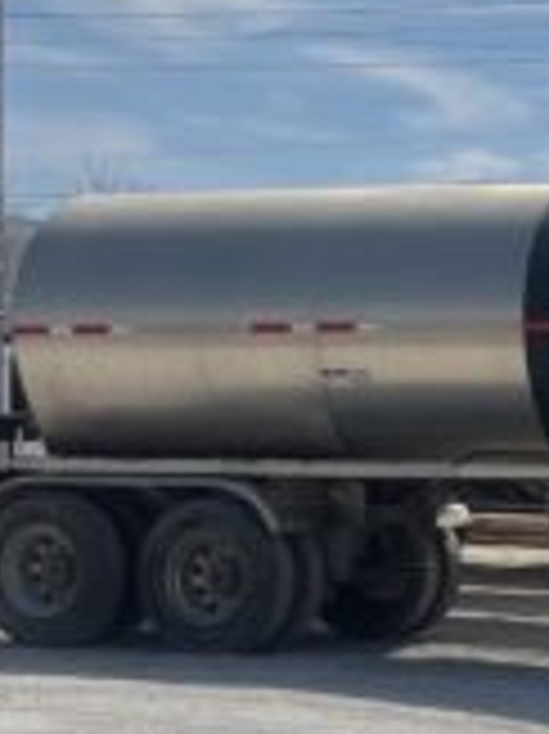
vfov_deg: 20.3
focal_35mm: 96
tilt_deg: -3.8
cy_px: 563
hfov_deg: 14.1
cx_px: 909
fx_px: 2033
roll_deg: -1.1
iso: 50
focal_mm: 5.1
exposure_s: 1/6494
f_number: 1.6
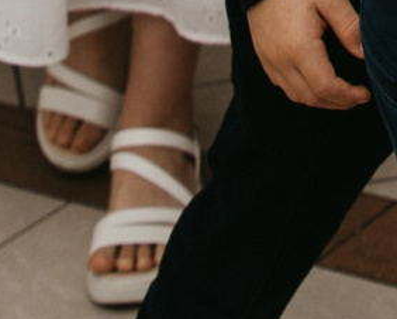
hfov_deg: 8.0
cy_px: -819
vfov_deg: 6.0
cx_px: 826
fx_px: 2704
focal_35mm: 230
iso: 125
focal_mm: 27
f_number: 4
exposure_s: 1/160
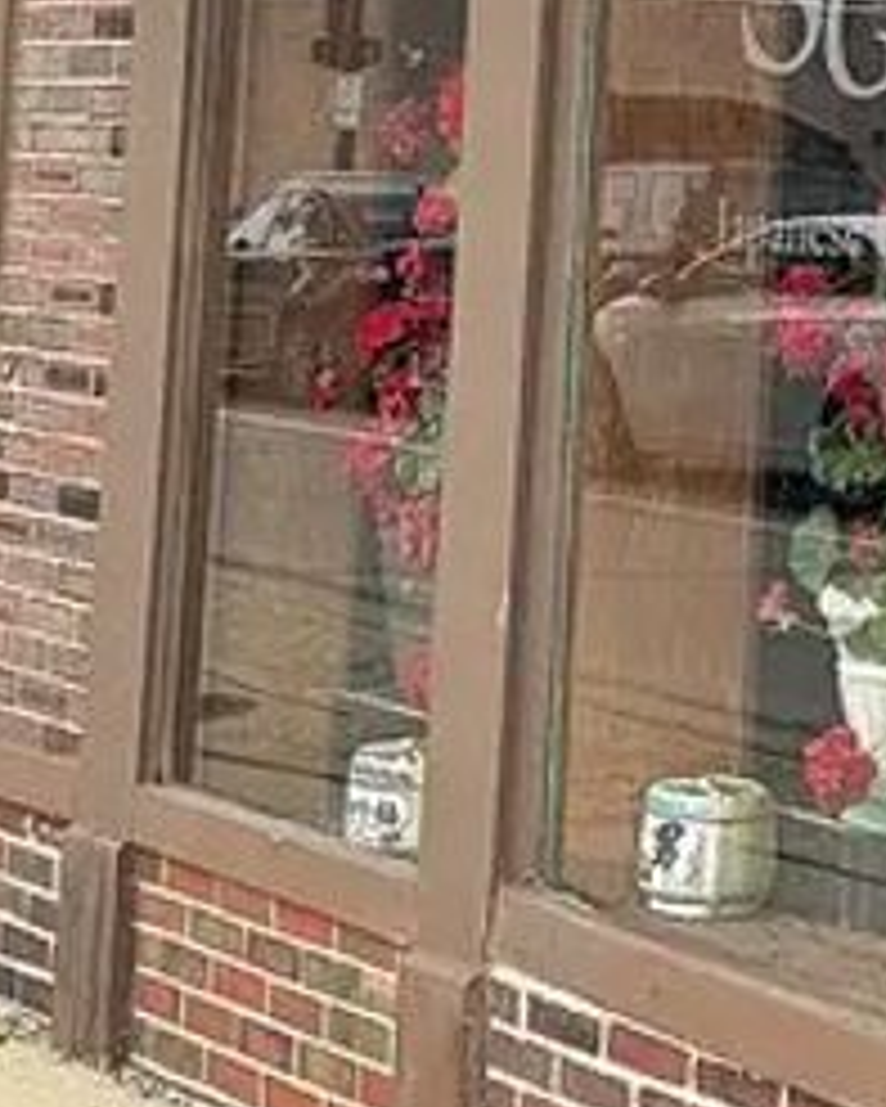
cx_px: 922
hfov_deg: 11.7
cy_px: -214
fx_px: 4258
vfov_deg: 14.4
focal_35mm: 130
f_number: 1.78
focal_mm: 6.76
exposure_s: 1/1094
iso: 80
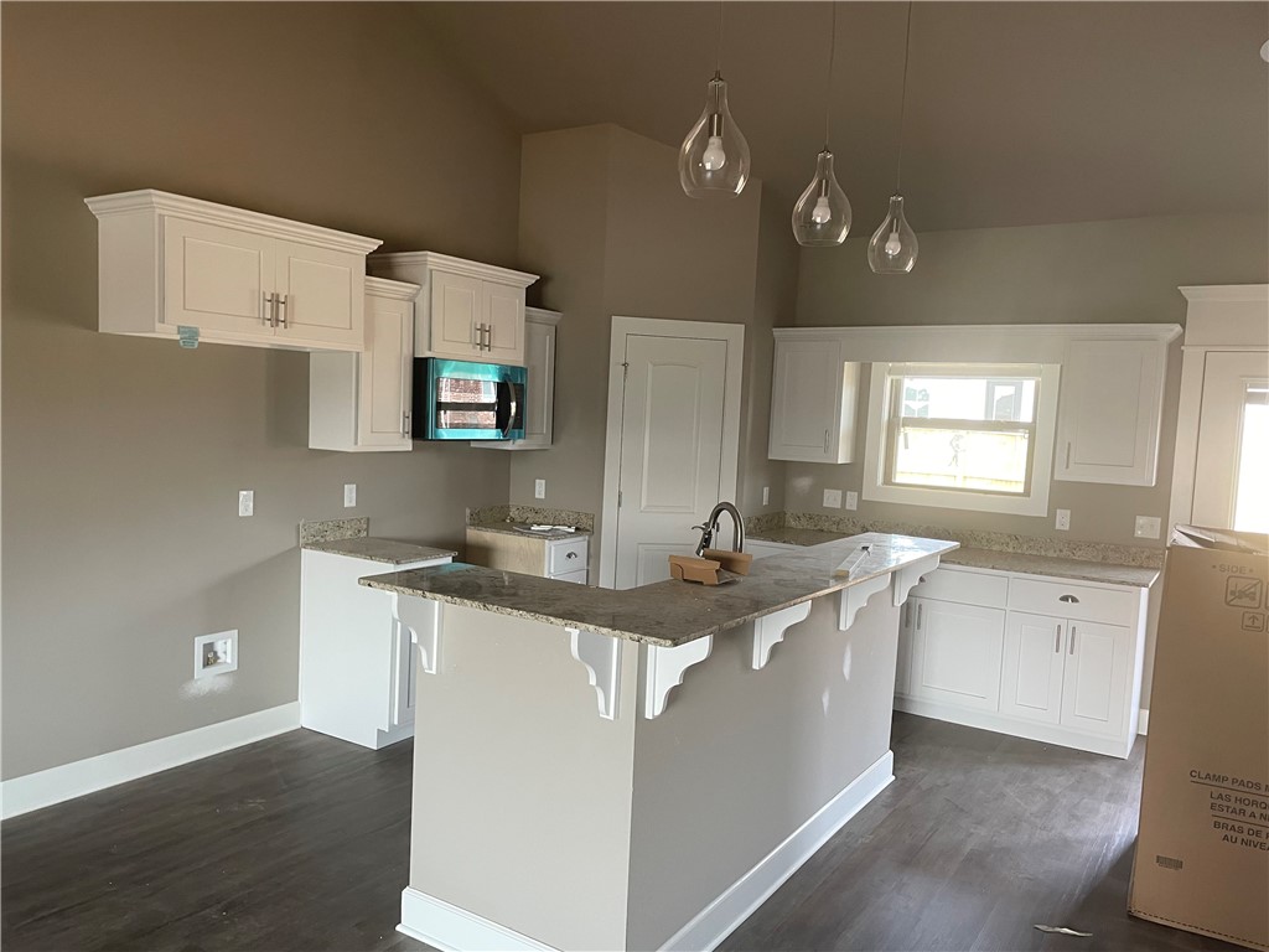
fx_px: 953
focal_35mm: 26
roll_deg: -2.4
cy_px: 476
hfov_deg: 67.3
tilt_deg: -3.6
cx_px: 634
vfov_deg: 53.1
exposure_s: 1/86
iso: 125
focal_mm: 4.2
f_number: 1.6
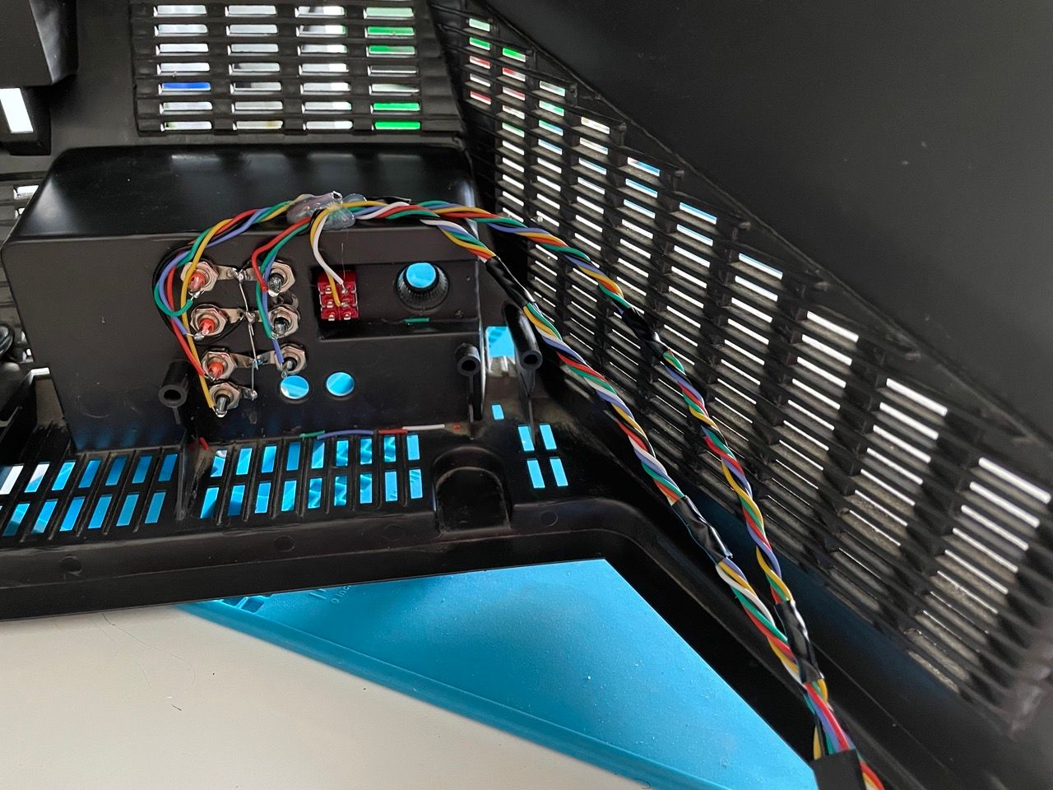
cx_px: 526
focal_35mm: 26
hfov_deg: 67.3
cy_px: 395
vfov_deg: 53.1
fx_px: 791
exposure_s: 1/35
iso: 640
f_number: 1.6
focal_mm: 4.2
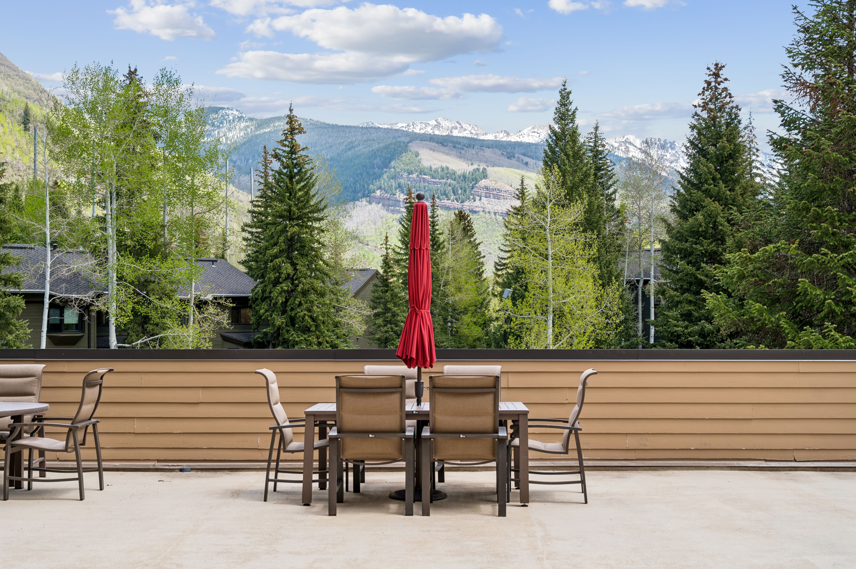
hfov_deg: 43.6
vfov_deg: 29.8
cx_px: 428
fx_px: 1069
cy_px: 284
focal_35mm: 45
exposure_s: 1/320
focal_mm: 45
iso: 100
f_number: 6.3
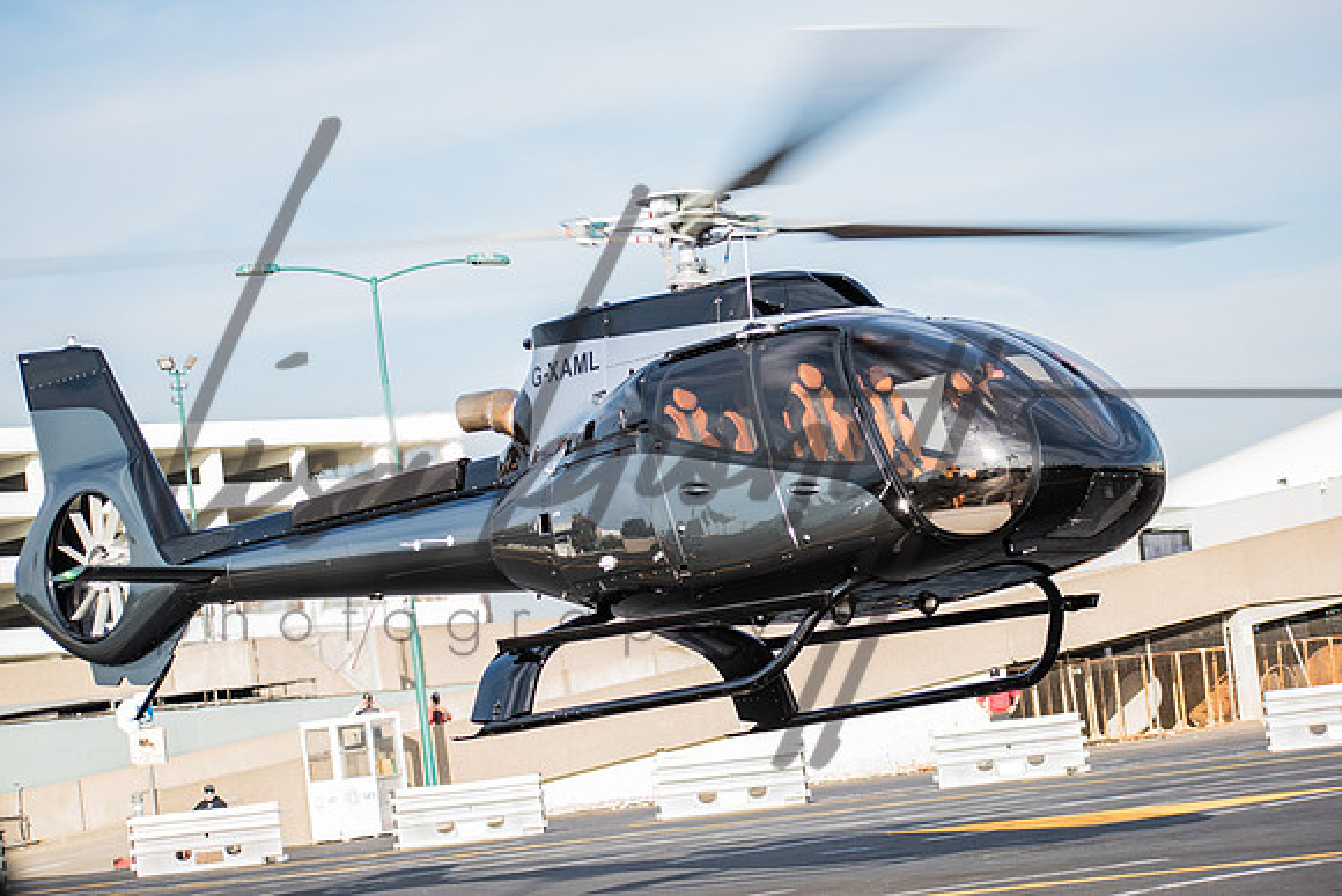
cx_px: 671
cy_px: 448
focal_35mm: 117
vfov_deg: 11.7
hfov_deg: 17.5
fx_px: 4362
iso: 100
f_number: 4.8
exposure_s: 1/200
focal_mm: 78
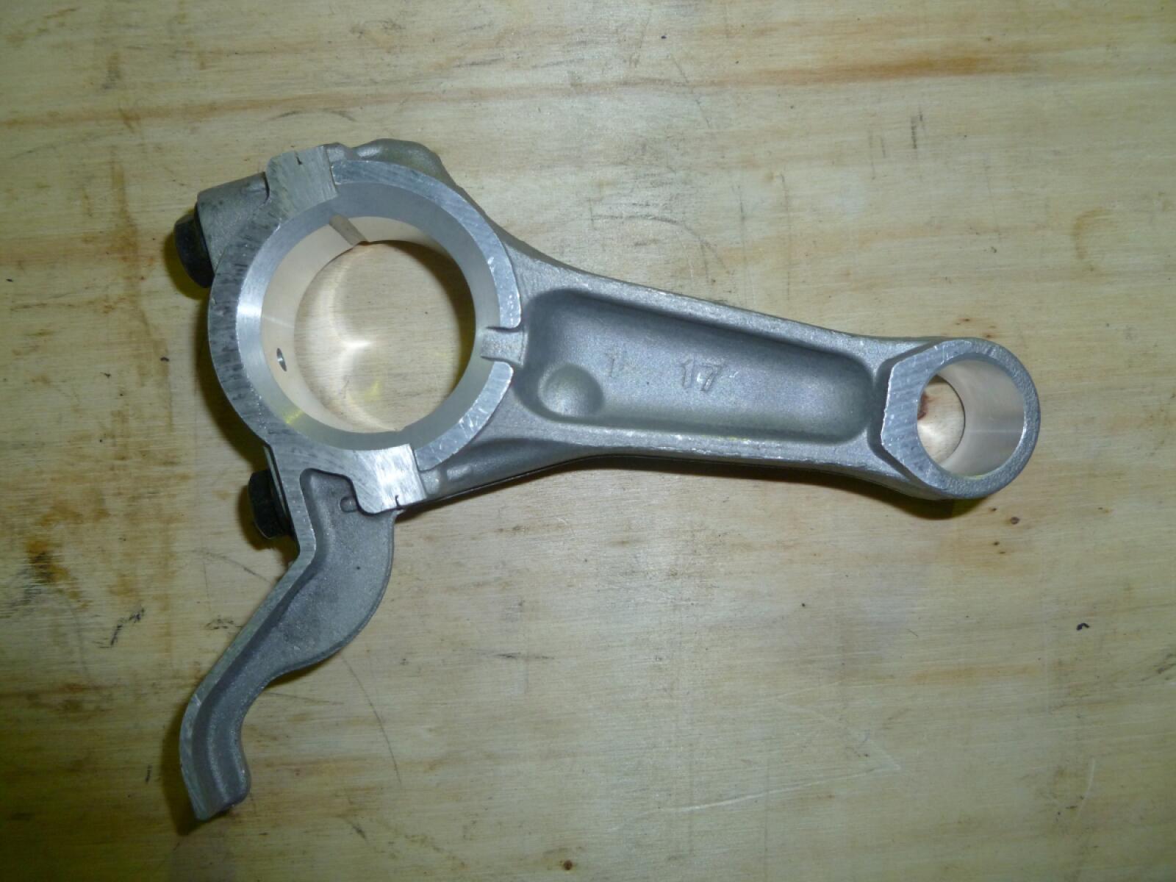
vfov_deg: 49.7
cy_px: 441
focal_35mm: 28
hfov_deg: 63.4
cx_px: 588
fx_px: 951
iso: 160
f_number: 3.3
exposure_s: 1/30
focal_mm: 5
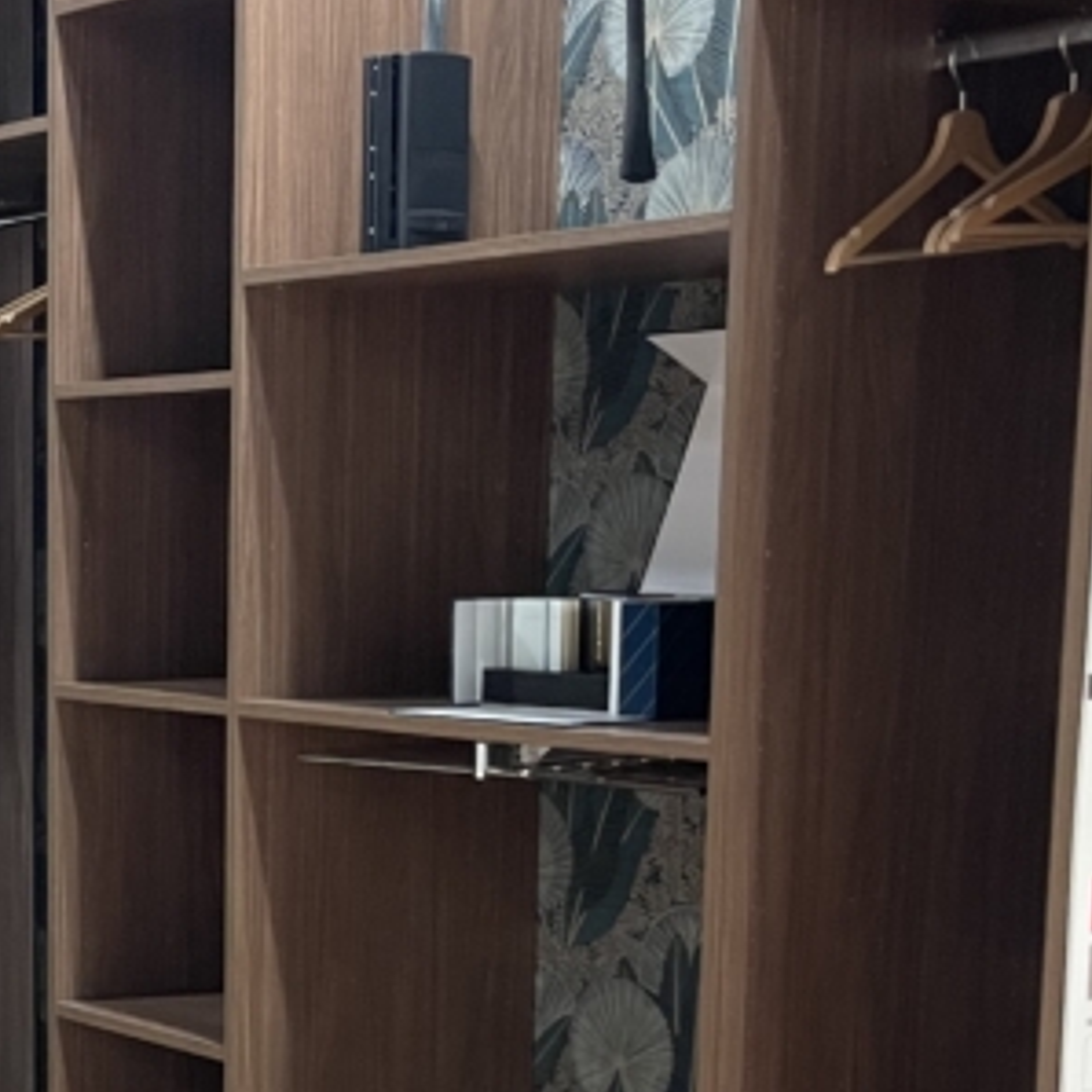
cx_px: -158
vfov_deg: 22.2
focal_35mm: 76
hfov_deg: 21.4
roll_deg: +1.1
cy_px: 975
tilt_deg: -9.6
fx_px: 2712
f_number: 1.6
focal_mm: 5.1
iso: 400
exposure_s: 1/33
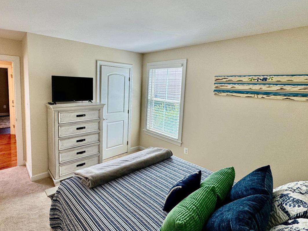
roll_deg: -2.2
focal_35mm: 19
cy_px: 103
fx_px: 169
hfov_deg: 84.0
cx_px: 130
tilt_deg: -7.0
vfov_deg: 68.5
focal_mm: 2.22
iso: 100
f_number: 2.2
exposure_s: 1/120
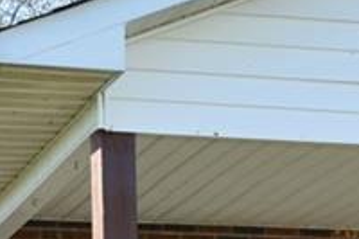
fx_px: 1833
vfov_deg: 7.2
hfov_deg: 11.2
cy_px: 435
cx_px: 142
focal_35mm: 184
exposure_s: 1/160
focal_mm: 24
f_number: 6.3
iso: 100
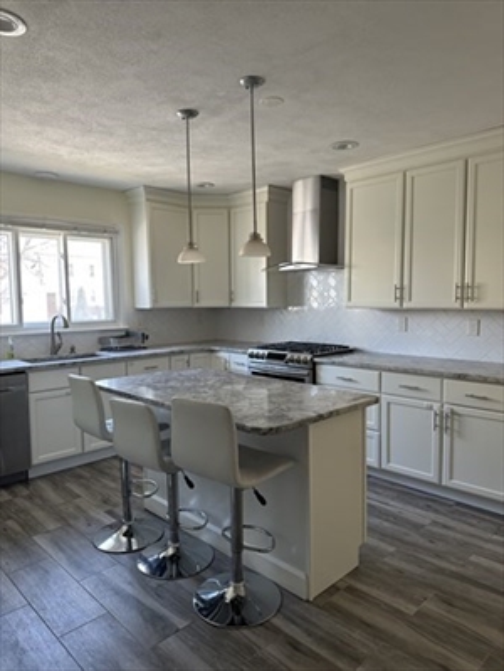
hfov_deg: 56.9
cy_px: 336
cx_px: 252
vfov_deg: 71.5
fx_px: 465
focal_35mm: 24
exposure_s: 1/120
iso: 200
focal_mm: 6.86
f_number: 1.78
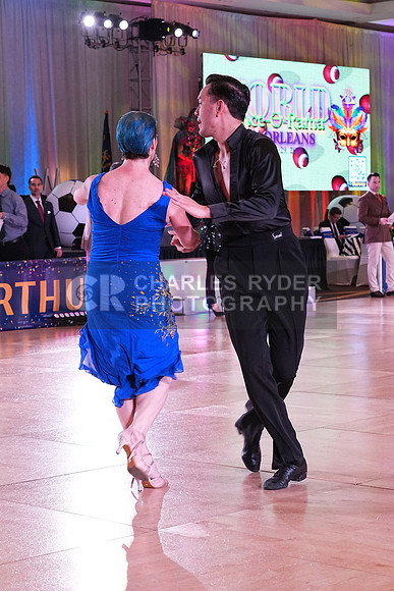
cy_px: 296
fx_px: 1345
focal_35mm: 82
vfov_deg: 24.8
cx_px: 197
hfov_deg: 16.7
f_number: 6.3
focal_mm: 55
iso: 3200
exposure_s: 1/320
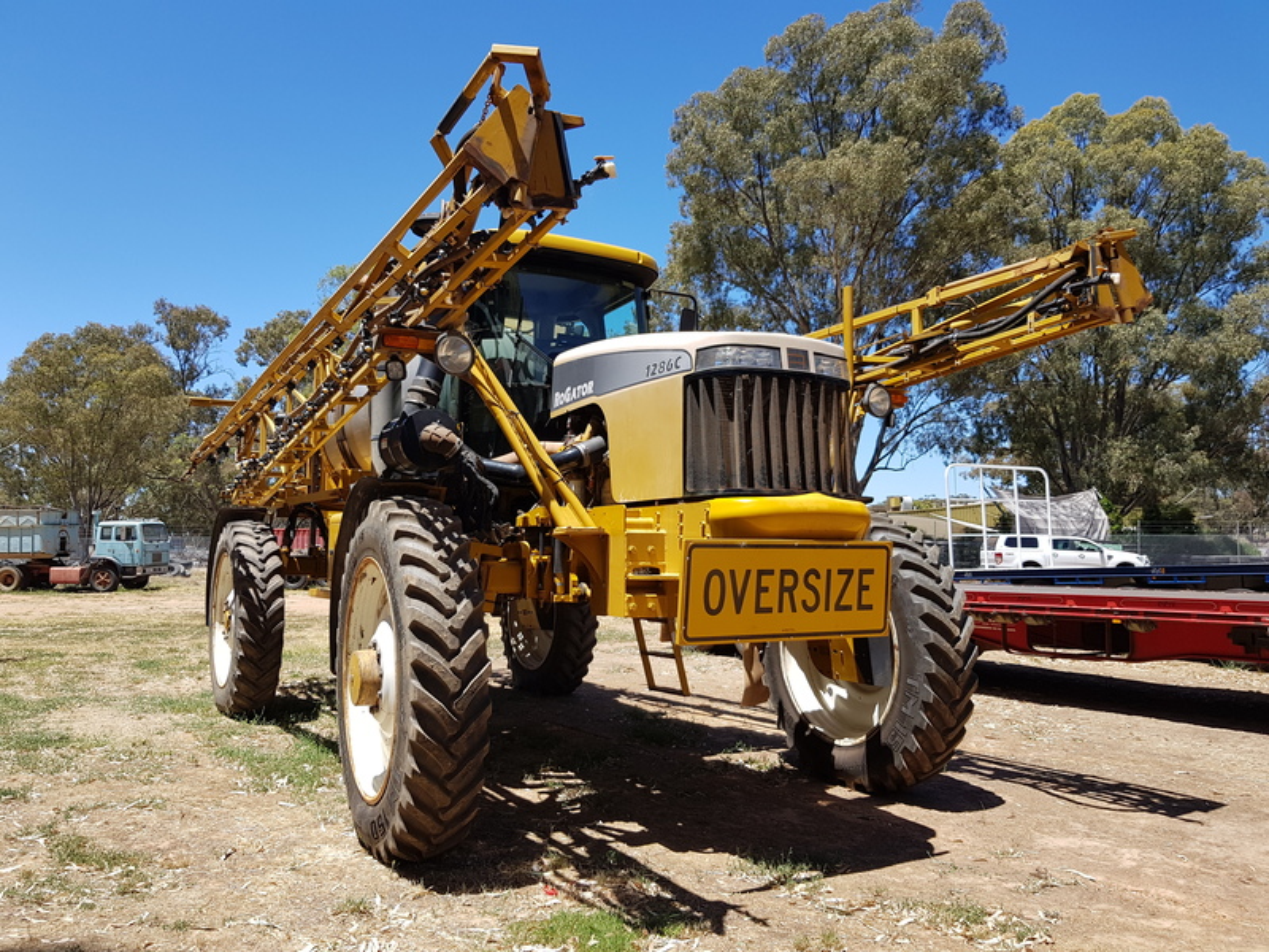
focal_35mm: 26
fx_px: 953
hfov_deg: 67.3
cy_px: 476
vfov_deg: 53.1
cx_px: 634
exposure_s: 1/1460
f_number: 1.7
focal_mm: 4.2
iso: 40
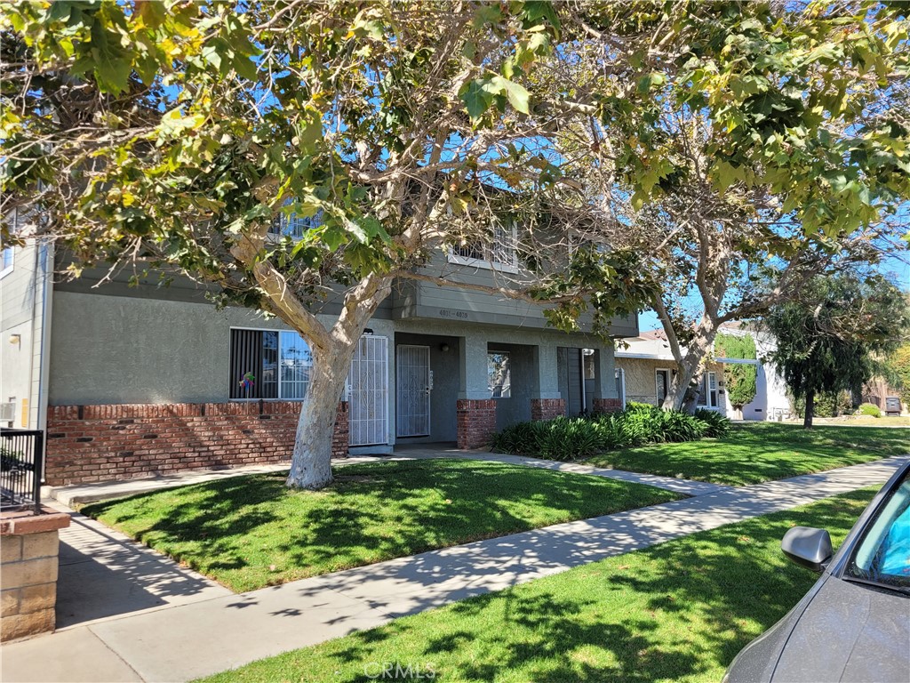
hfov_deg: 67.3
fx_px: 683
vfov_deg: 53.1
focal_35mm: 26
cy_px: 342
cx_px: 455
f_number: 1.8
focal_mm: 5.4
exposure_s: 1/825
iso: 40
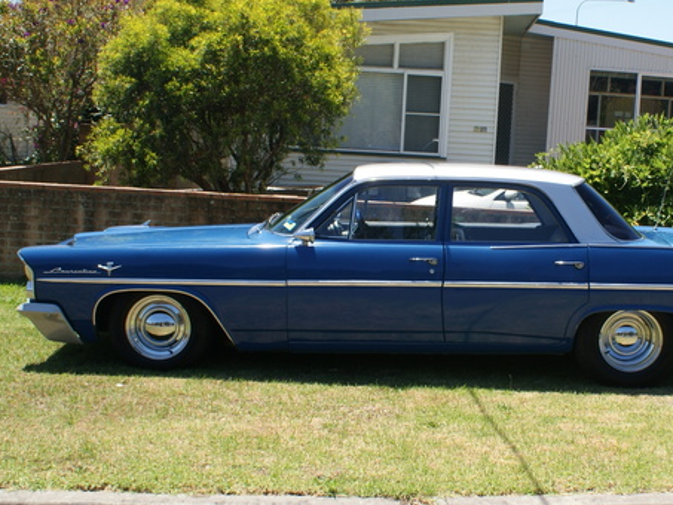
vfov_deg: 28.6
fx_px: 992
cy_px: 261
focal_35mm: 51
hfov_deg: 36.9
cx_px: 475
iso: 100
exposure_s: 1/80
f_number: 10
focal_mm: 20
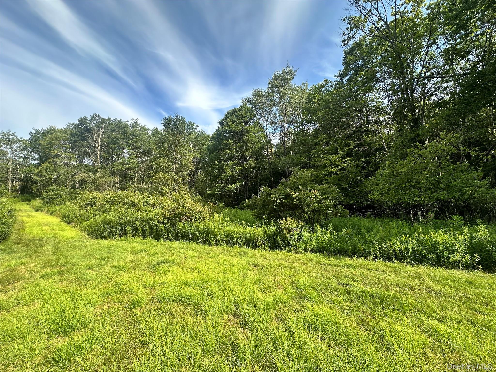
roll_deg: +0.9
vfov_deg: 85.7
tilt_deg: +4.8
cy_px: 186
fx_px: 201
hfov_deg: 102.1
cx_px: 248
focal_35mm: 14
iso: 40
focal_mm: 2.22
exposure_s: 1/450
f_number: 2.2
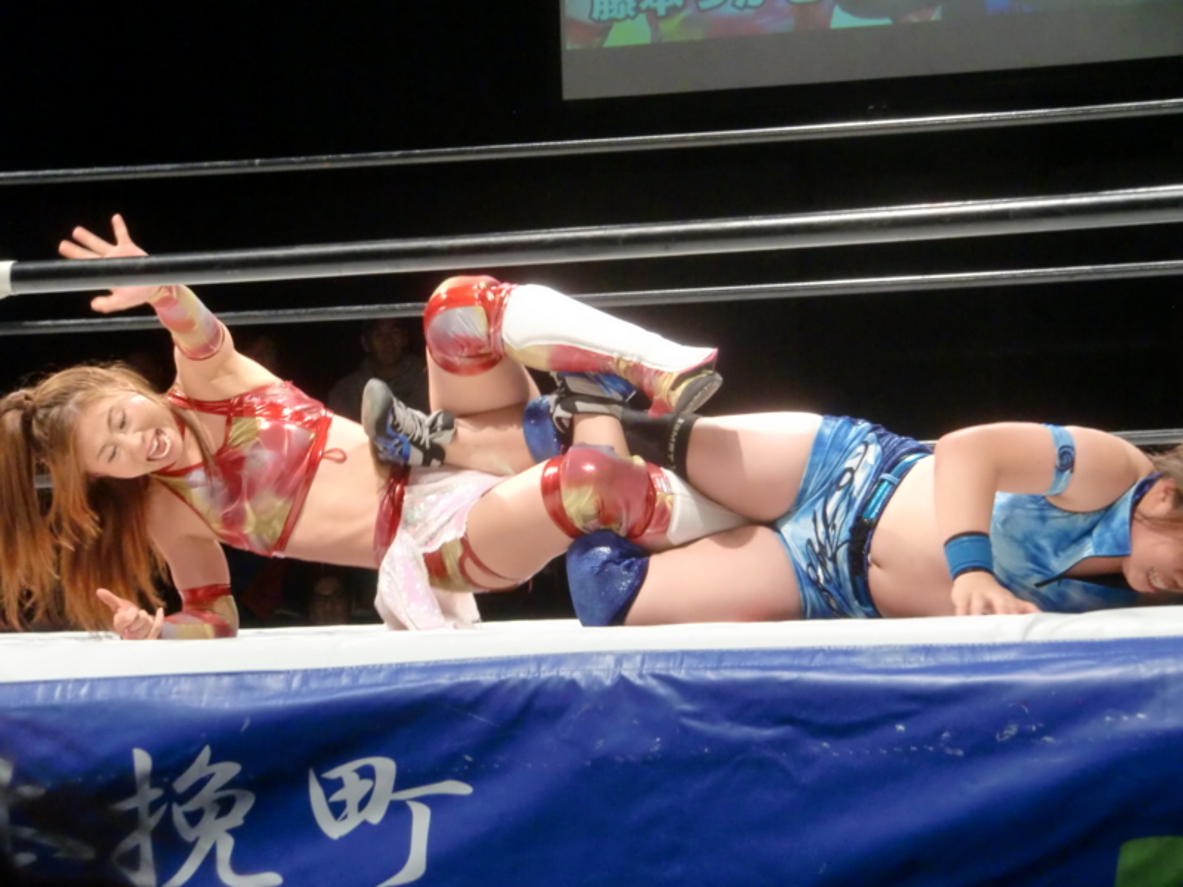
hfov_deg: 22.0
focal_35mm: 89
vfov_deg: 16.6
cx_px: 592
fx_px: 3042
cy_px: 444
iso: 400
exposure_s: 1/50
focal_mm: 16
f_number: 4.8
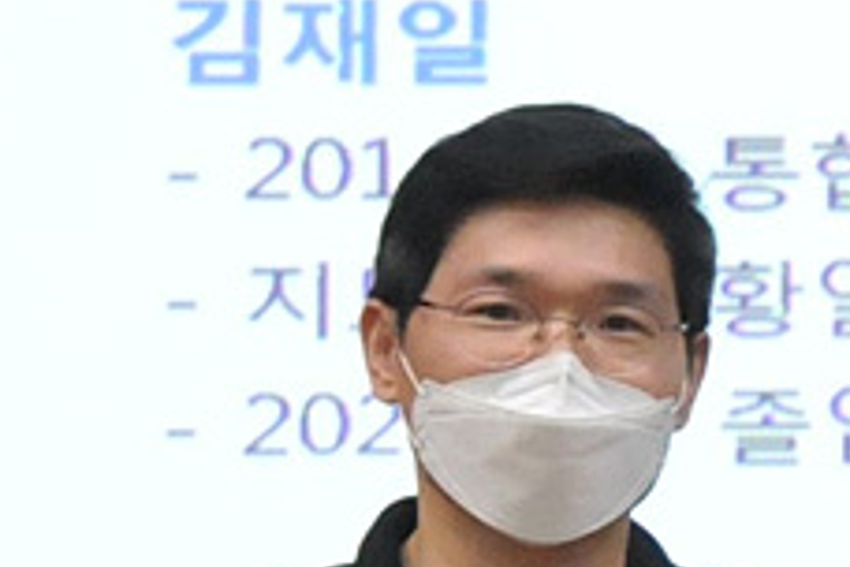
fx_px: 7207
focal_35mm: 305
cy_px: 30
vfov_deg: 4.5
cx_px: 1976
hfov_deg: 6.5
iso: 3200
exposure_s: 1/100
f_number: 5
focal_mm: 31
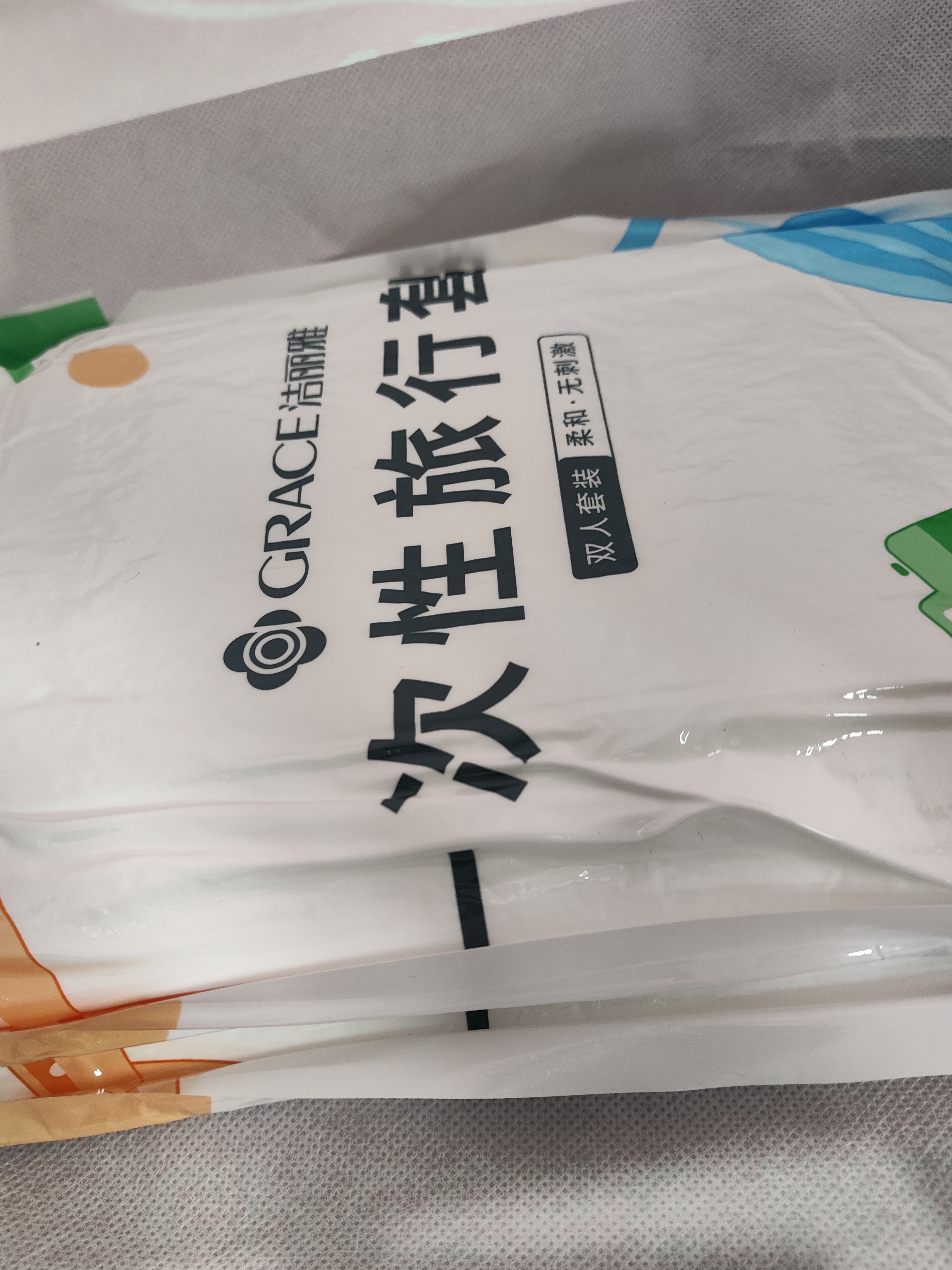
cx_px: 469
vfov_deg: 69.4
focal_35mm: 25
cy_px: 637
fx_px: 917
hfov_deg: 54.9
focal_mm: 4.68
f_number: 1.8
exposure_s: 1/50
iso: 306
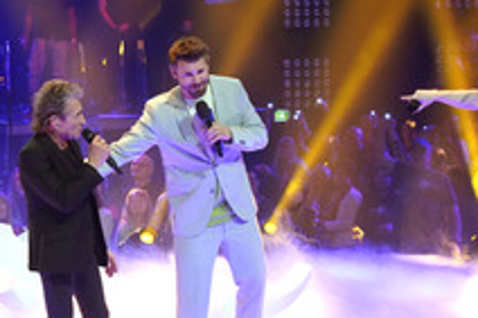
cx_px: 134
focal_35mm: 164
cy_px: 196
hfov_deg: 12.5
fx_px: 2176
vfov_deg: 8.4
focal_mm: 77
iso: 3200
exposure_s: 1/160
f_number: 5
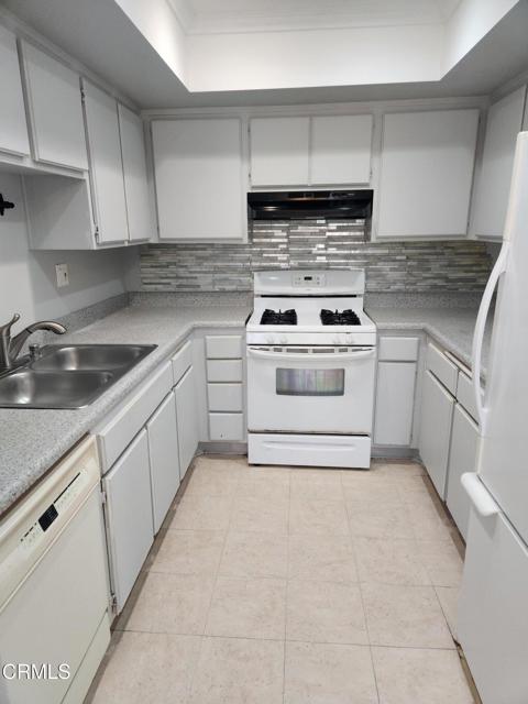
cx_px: 264
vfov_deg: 73.9
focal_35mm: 23
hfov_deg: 58.9
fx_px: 468
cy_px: 352
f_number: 1.8
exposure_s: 1/120
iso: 200
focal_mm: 5.4
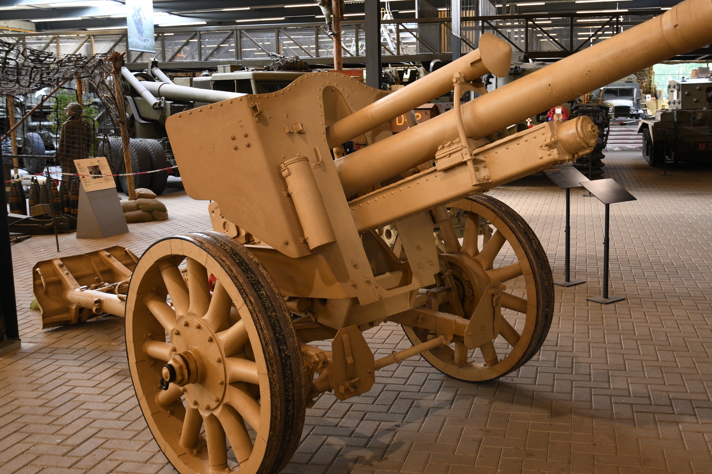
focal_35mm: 38
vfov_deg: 35.0
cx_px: 422
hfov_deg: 50.4
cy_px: 211
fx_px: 751
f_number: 3.2
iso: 500
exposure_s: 1/40
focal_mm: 20
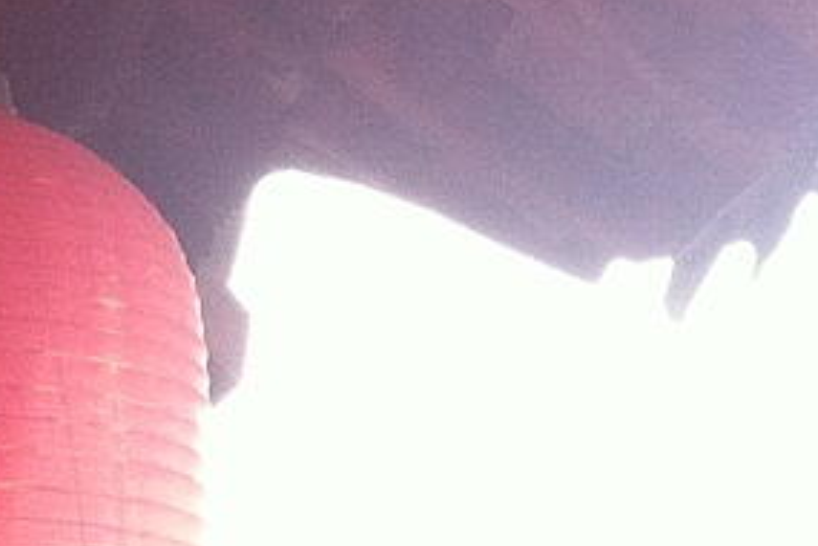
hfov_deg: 11.9
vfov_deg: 8.0
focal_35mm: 163
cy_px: 1178
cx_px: 1292
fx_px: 3703
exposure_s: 1/120
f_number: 2.8
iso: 100
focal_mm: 3.85
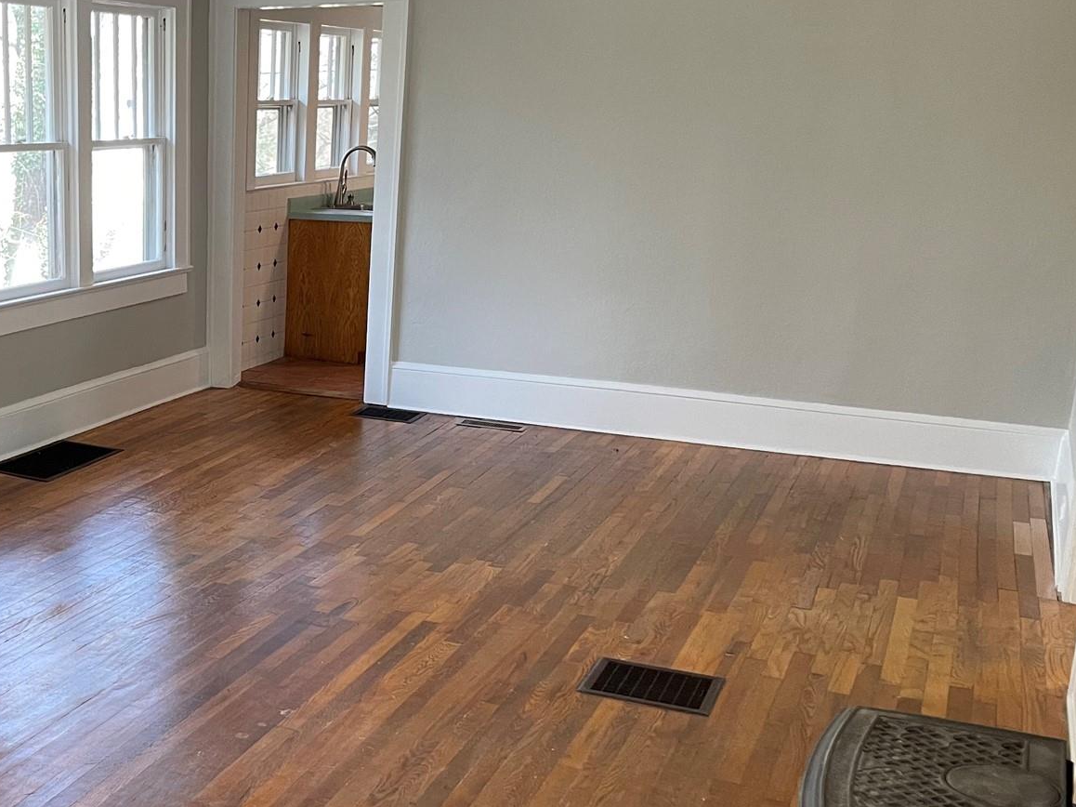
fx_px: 1430
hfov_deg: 39.1
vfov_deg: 31.4
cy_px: 496
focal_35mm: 46
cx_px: 165
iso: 125
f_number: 1.6
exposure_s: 1/94
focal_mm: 4.2
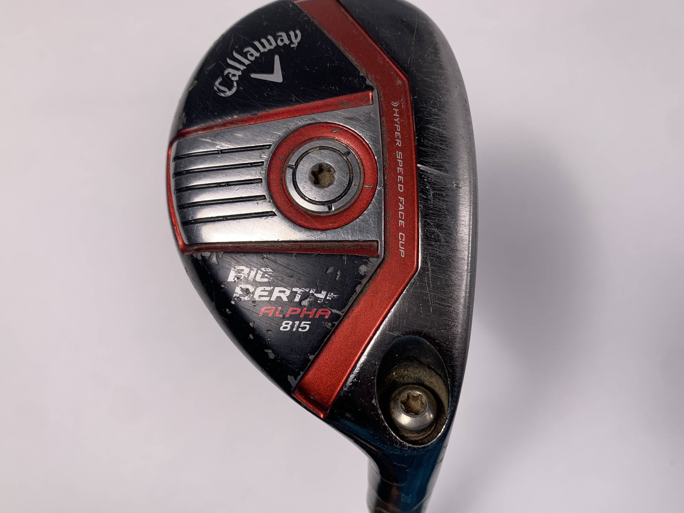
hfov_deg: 59.9
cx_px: 359
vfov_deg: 46.8
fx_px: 593
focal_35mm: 30
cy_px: 268
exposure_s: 1/251
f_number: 1.8
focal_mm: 4.25
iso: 25
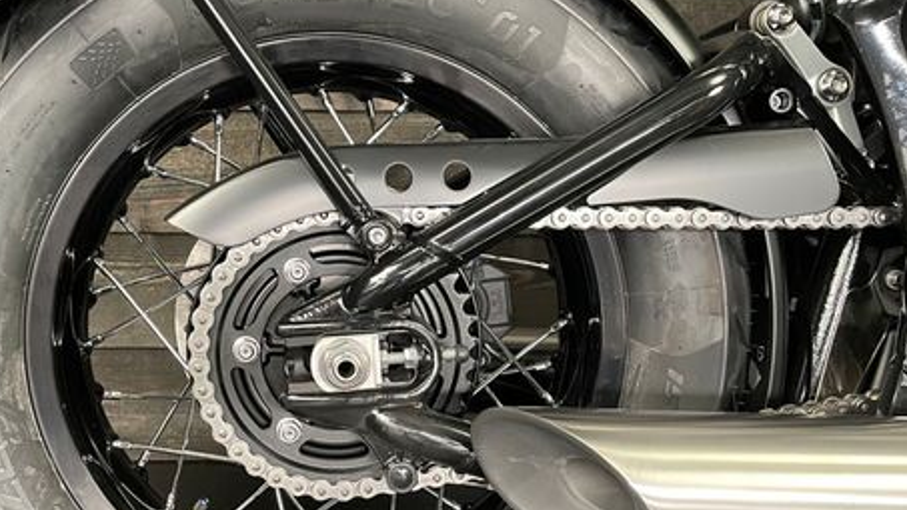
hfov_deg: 50.0
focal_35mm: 40
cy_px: 306
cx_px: 342
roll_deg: +0.2
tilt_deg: -6.4
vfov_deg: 29.6
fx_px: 962
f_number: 1.6
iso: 400
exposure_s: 1/50
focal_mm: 4.2
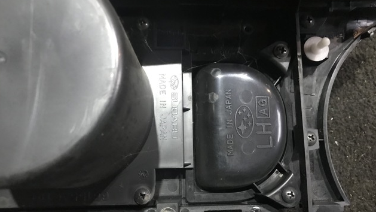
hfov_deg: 62.6
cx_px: 190
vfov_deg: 37.7
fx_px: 309
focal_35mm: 31
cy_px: 125
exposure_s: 1/6
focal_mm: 3.99
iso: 100
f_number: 1.8
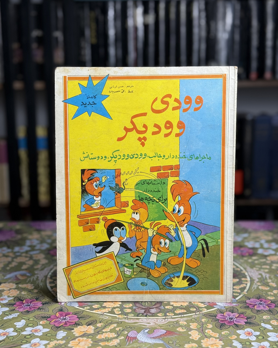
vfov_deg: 36.7
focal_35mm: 51
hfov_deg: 29.7
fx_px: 525
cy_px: 175
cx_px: 136
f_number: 1.78
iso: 50
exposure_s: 1/121
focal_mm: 6.76
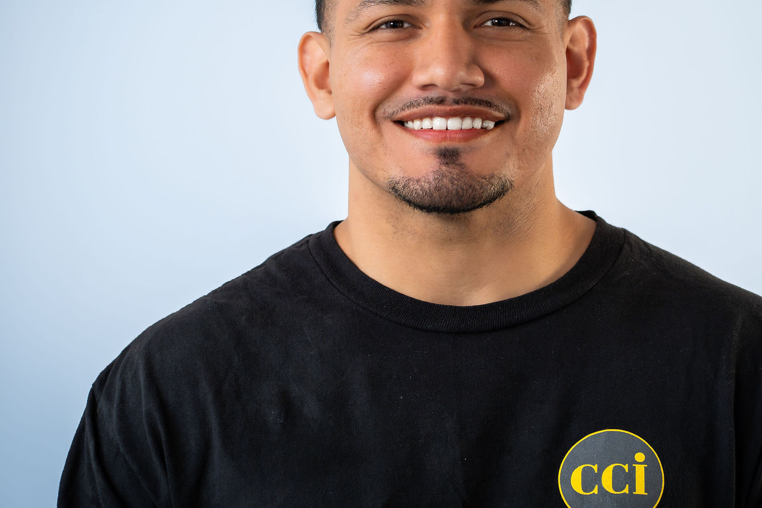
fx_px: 3090
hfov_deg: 14.1
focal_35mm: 146
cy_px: 117
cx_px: 439
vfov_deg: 9.4
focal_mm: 85
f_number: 4.5
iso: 640
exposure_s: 1/250
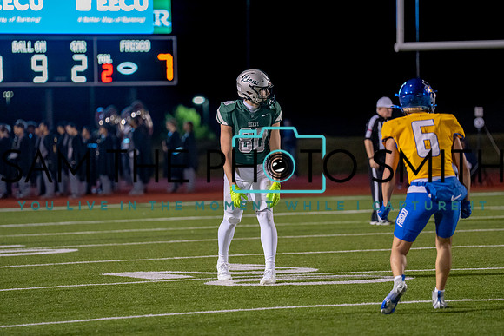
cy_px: 151
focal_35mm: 219
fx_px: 3064
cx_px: 248
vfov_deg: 6.3
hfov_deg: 9.4
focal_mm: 188
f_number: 2.8
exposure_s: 1/1000
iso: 3200
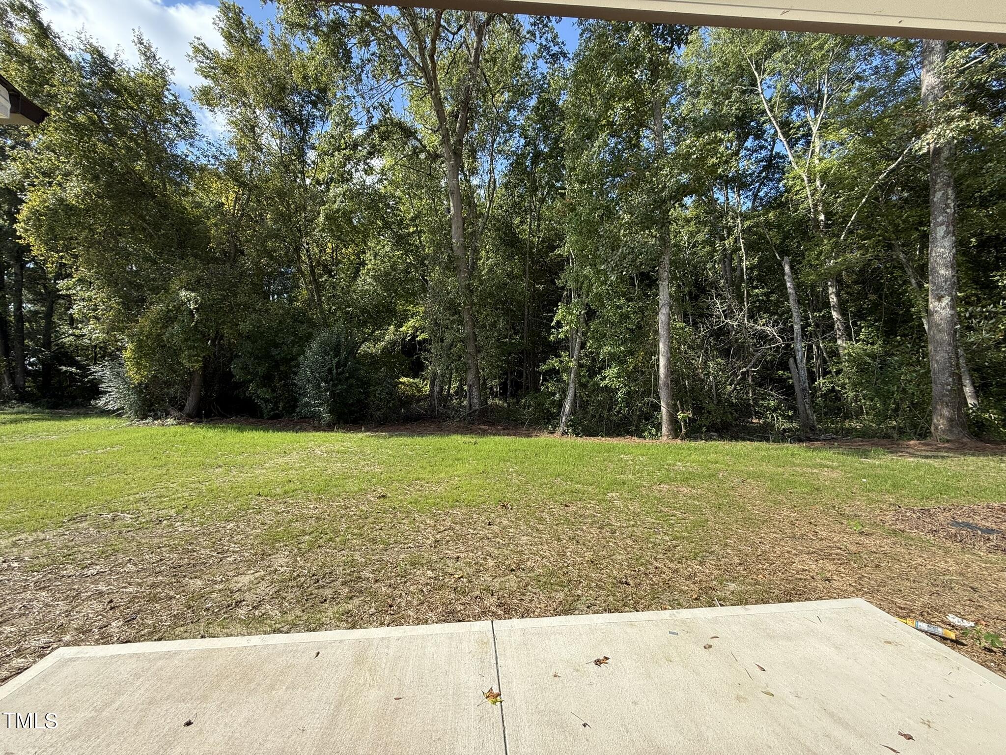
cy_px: 378
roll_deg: +0.3
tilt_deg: +0.3
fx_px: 407
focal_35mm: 14
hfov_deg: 102.1
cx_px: 503
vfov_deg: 85.7
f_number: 2.2
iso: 50
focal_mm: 2.22
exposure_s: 1/579
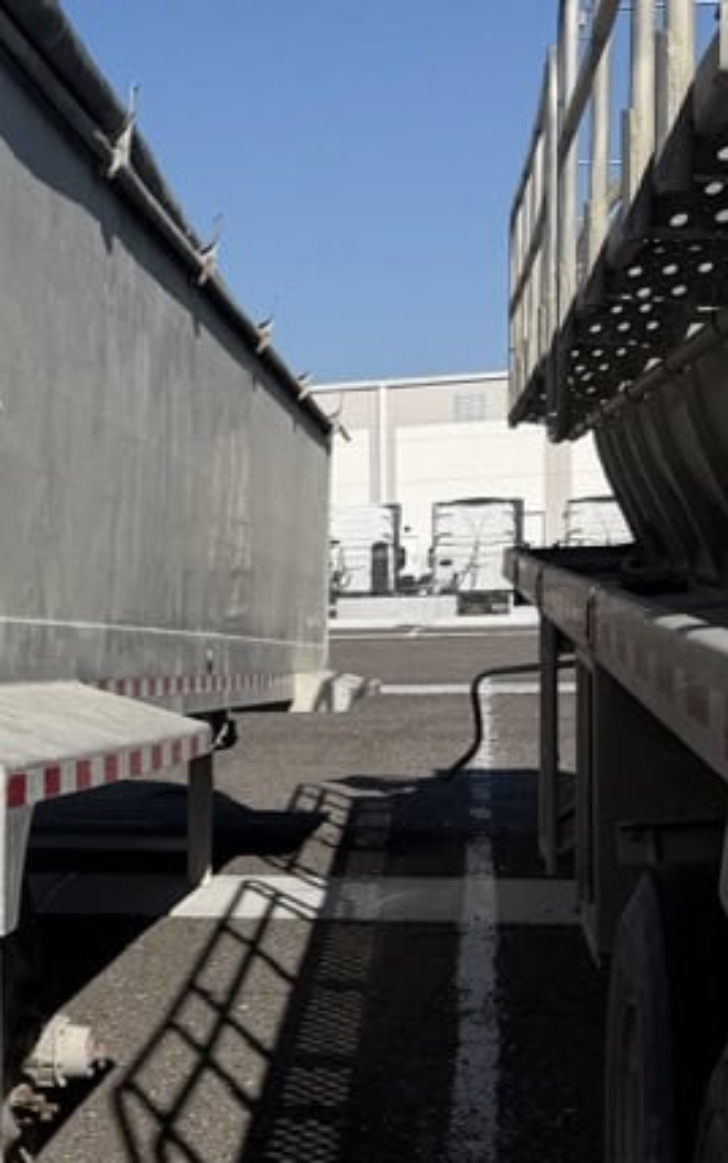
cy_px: 826
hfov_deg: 15.3
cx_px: -486
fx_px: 2409
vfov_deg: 26.9
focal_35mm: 76
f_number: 1.8
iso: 80
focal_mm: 6.8
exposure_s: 1/8130
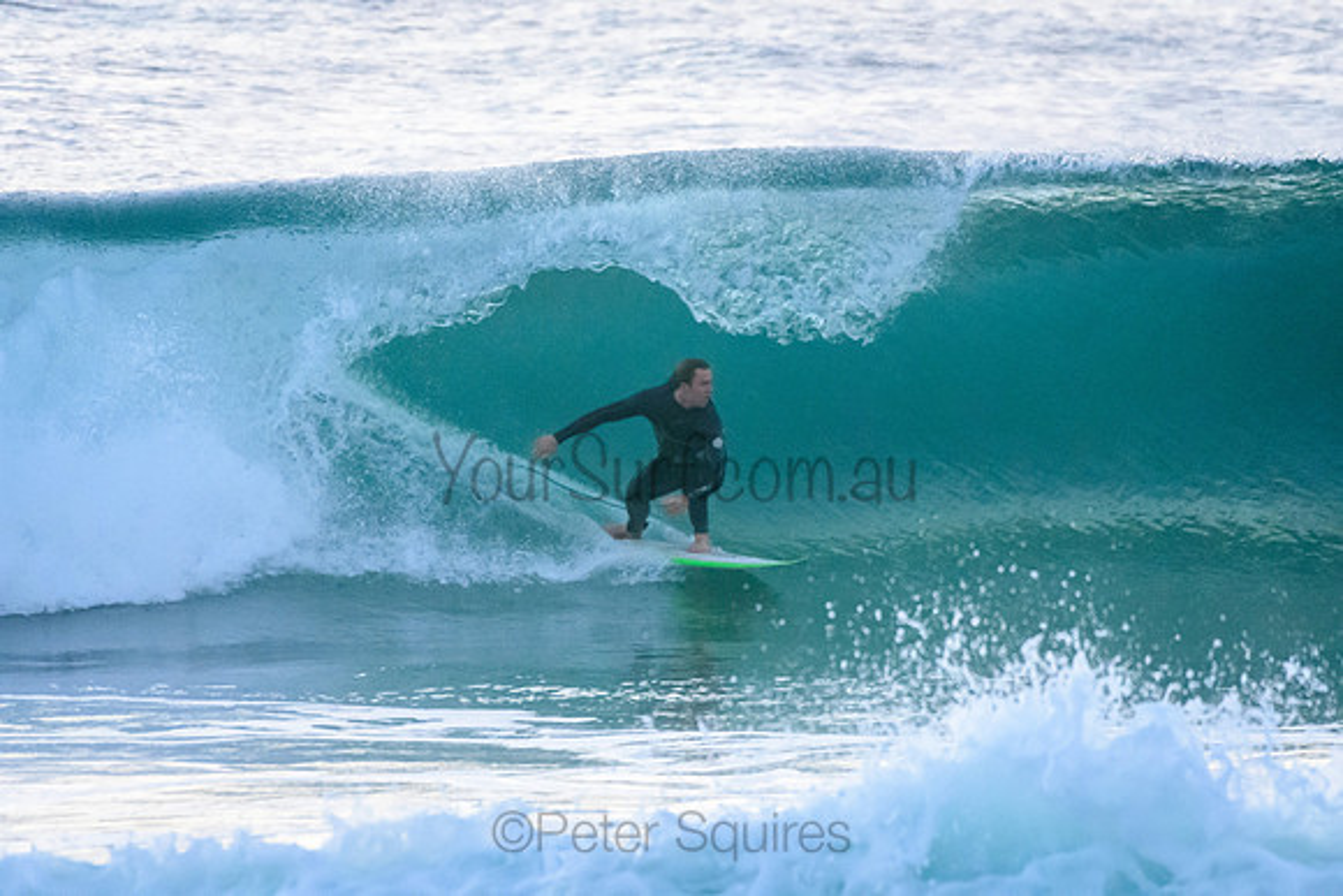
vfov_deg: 1.8
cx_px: 672
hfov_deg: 2.7
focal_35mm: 750
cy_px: 448
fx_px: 27984
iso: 5000
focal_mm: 500
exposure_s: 1/1250
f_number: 5.6
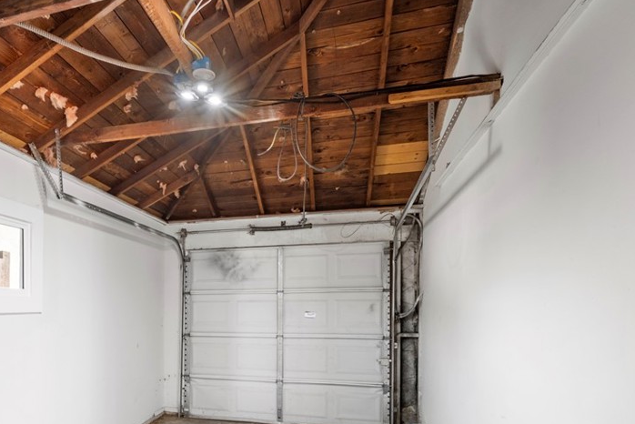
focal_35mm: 22
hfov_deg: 76.2
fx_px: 388
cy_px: 272
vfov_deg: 56.4
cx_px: 214
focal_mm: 10
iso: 400
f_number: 8
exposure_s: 1/5
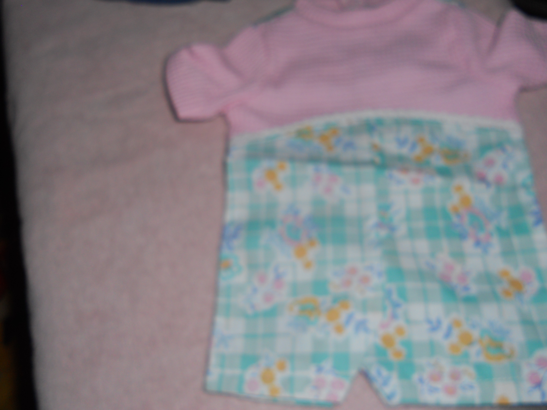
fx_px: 506
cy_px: 205
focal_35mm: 32
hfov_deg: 56.8
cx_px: 274
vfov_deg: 44.2
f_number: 8.8
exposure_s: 1/25
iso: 80
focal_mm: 5.8
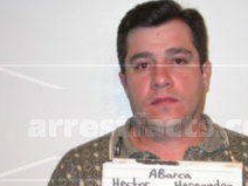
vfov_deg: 14.6
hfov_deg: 19.4
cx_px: 161
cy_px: 123
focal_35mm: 101
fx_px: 724
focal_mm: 12.9
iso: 100
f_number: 3.1
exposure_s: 1/60.3
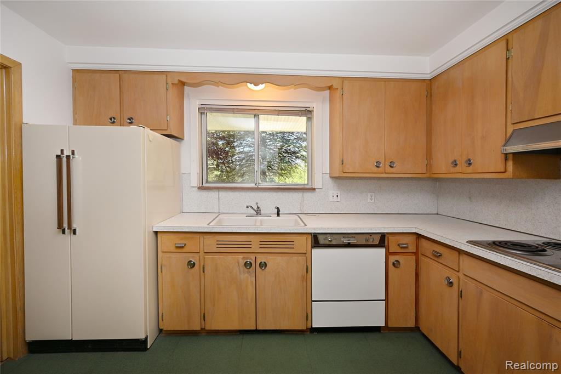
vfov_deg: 81.2
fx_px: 218
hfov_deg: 104.3
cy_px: 187
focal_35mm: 14
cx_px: 280
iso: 320
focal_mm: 14
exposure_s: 1/60
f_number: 9
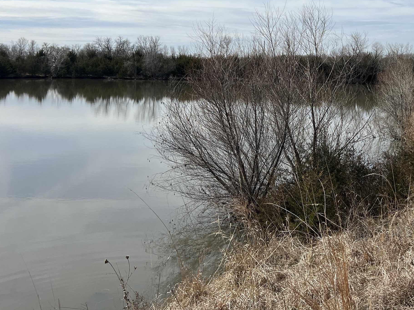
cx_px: 320
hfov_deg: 41.4
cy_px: 66
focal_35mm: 44
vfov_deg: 32.1
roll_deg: +0.1
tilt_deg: +1.1
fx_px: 526
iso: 50
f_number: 1.5
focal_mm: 5.7
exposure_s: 1/8000
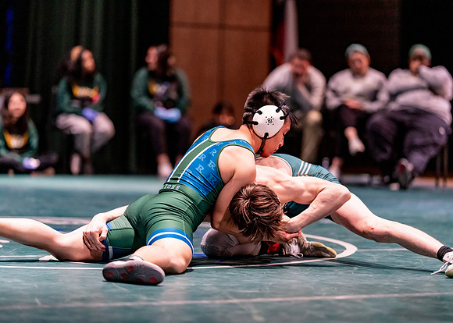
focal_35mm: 141
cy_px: 162
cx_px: 226
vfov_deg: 10.2
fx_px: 1820
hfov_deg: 14.2
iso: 2000
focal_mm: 135
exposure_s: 1/640
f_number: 1.8
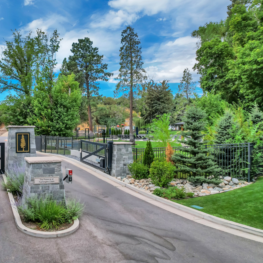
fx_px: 249
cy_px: 129
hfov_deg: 53.2
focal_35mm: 29
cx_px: 66
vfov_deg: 55.6
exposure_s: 1/200
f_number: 2.8
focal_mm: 8.38
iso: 110
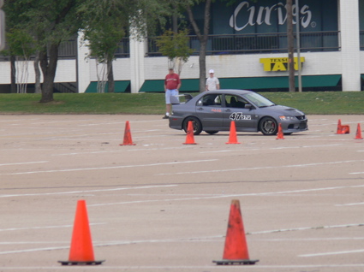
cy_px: 80
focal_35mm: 633
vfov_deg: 2.3
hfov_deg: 3.1
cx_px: 226
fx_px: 6651
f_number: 5.6
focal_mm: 88.8
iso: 80
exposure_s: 1/250
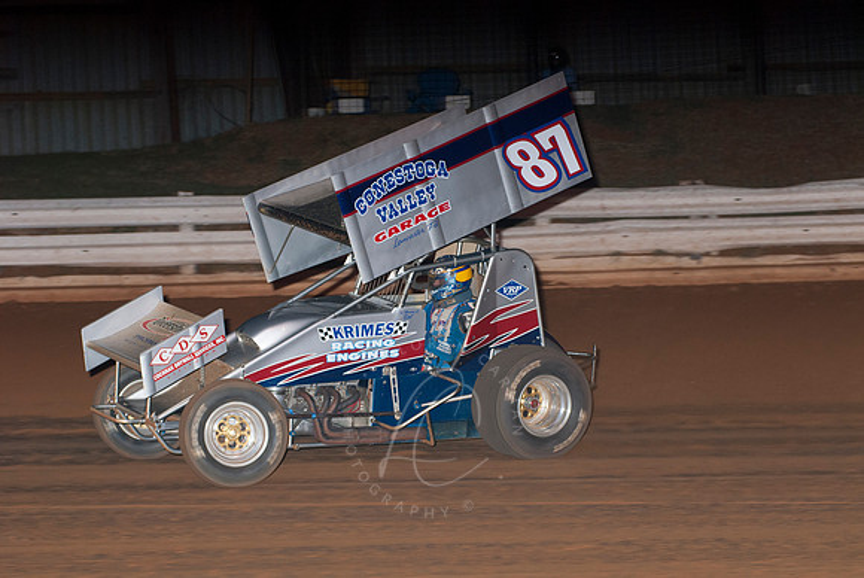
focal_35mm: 129
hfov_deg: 15.9
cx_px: 432
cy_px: 289
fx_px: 3099
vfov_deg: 10.7
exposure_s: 1/400
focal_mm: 86
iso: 200
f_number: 4
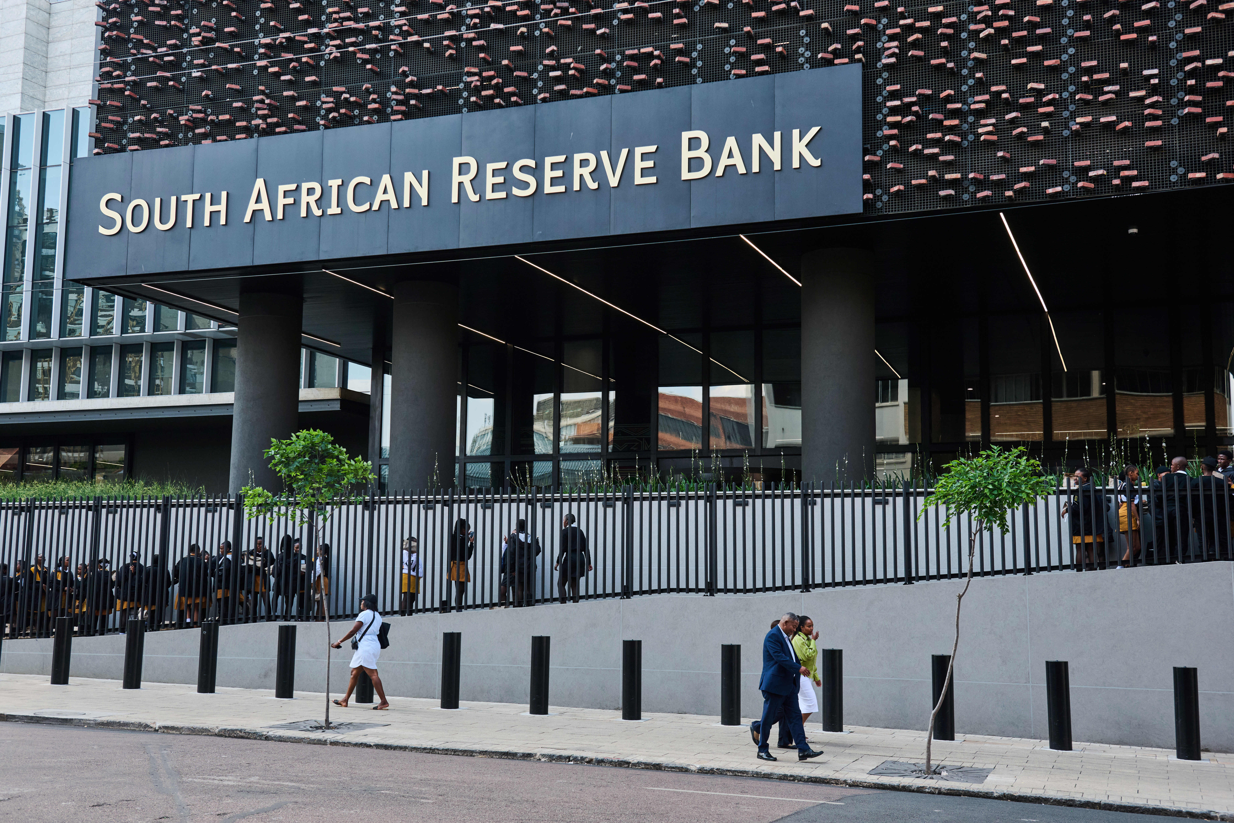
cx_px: 617
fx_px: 1371
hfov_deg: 48.5
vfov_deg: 33.4
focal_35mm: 40
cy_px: 412
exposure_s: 1/320
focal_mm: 40
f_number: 5.6
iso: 125
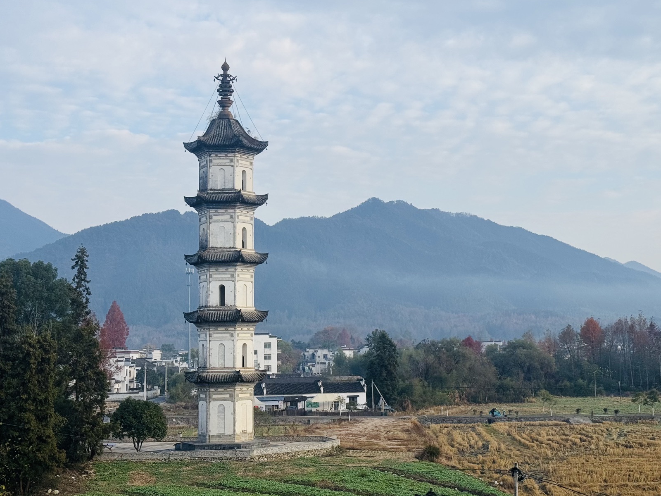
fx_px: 1146
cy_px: 214
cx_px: 366
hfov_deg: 32.2
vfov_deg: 24.4
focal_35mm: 60
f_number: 1.78
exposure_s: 1/1287
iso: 64
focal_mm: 6.76
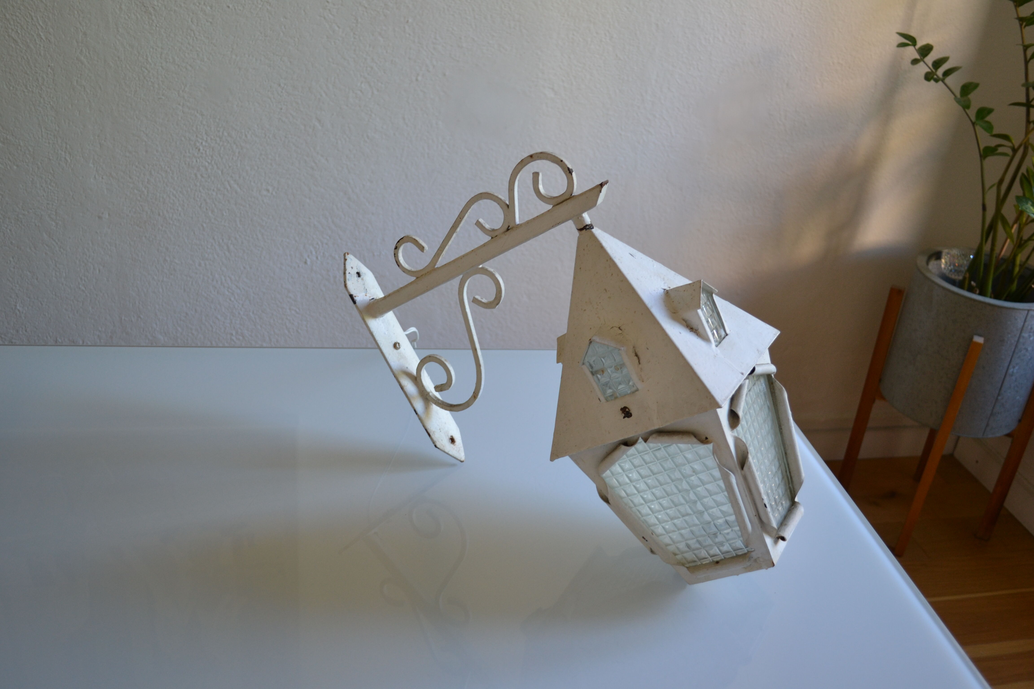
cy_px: 344
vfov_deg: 36.9
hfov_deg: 53.1
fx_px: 1034
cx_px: 517
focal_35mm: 36
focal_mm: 24
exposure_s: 1/30
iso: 400
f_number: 4
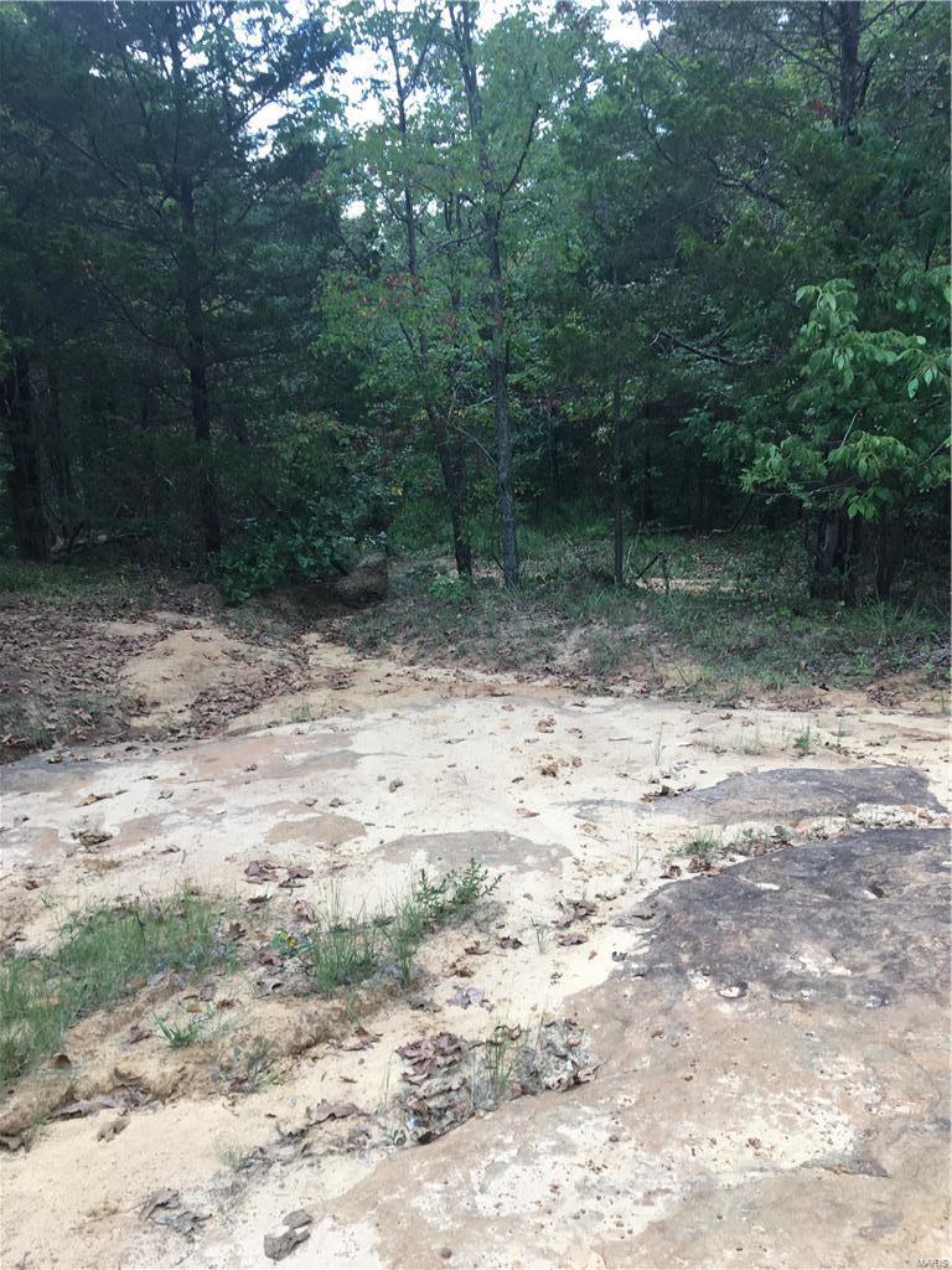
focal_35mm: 29
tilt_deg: -14.6
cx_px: 476
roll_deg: +2.1
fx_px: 1063
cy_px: 635
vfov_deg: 61.7
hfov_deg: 48.2
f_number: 2.2
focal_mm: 4.15
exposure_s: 1/60
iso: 25
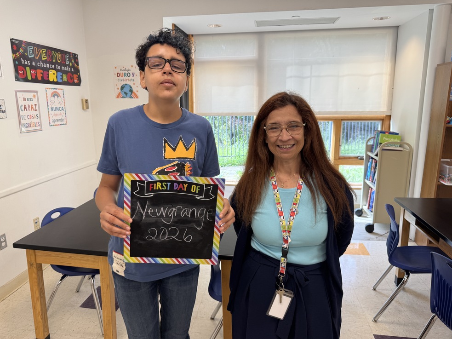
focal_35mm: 25
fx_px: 326
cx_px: 221
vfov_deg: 54.9
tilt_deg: -11.2
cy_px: 174
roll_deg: +0.6
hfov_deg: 69.4
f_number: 1.78
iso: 64
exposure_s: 1/120
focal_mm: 6.76
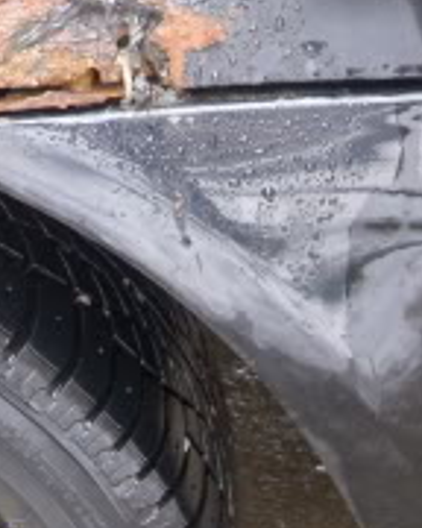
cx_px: 32
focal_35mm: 100
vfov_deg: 18.8
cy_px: 25
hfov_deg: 15.2
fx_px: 1561
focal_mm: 6.3
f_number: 3.3
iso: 160
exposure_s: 1/30
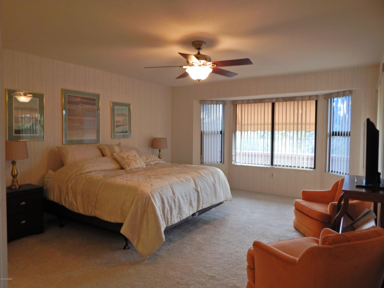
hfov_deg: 76.4
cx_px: 192
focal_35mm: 22
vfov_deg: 61.1
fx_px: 244
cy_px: 144
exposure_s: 1/30
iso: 160
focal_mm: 4
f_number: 3
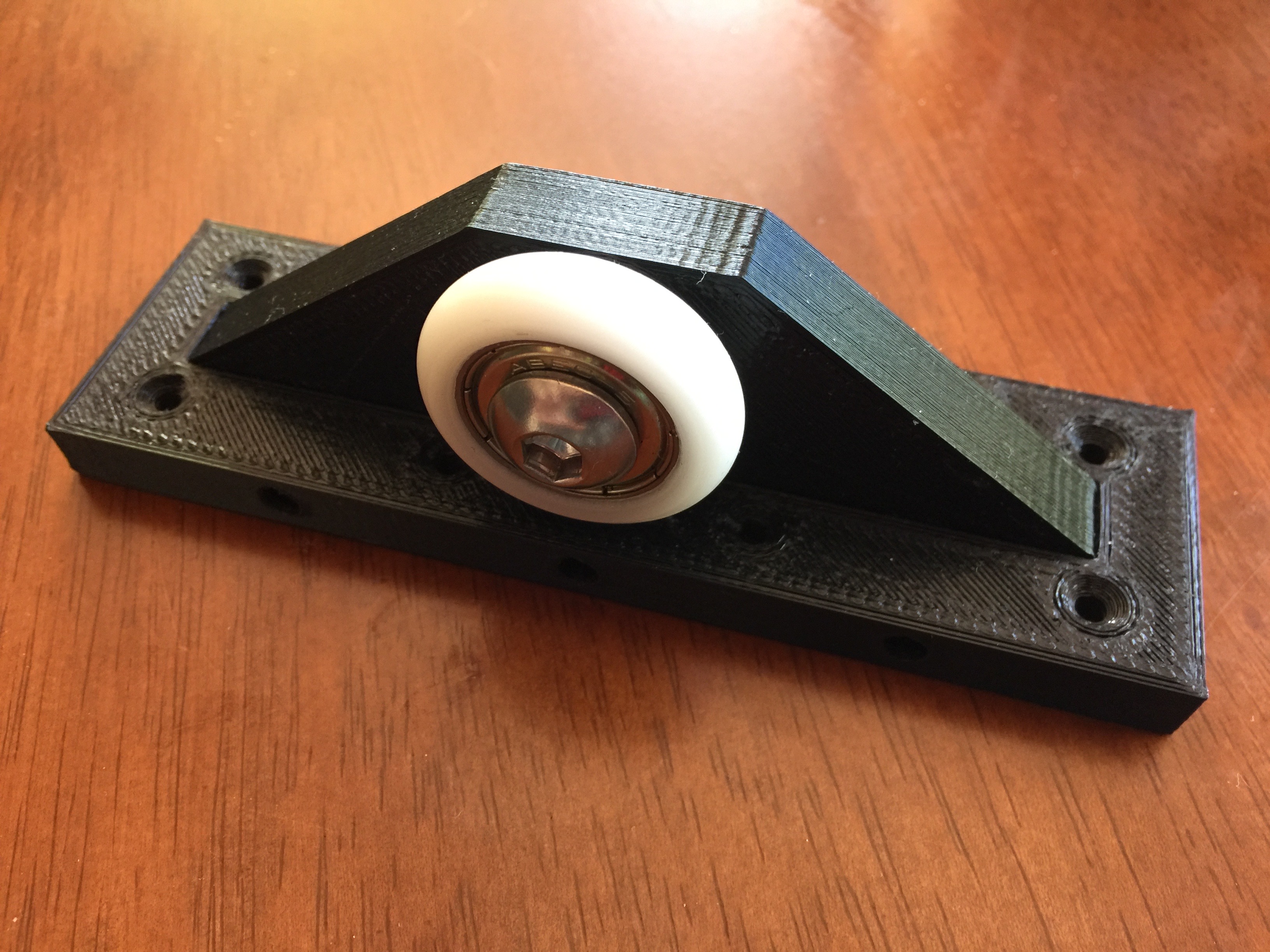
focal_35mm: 29
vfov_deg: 48.2
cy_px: 476
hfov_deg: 61.7
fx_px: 1064
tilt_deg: -51.9
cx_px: 635
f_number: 2.2
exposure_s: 1/17
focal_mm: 4.15
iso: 100
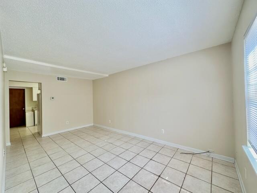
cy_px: 96
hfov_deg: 102.1
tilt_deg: +0.7
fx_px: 104
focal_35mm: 14
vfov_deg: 85.7
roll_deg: +1.2
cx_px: 128
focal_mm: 2.22
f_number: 2.2
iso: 40
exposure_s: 1/131
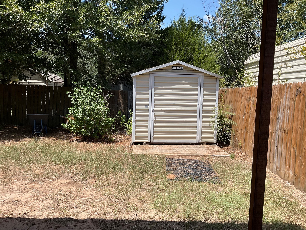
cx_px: 153
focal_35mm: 29
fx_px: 256
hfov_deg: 61.7
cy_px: 115
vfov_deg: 48.2
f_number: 1.8
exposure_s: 1/1221
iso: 16
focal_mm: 3
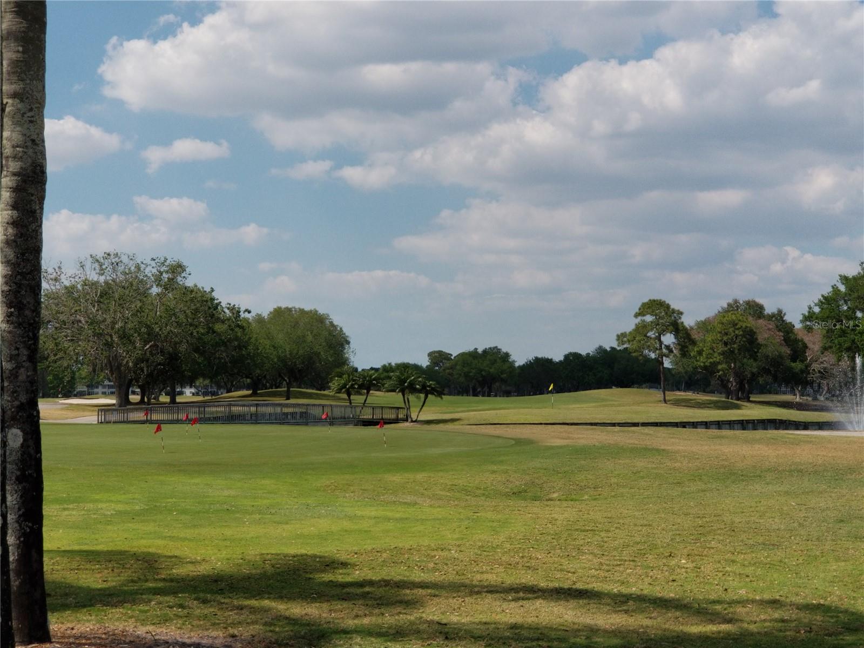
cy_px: 324
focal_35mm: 52
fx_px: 1298
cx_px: 432
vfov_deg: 28.0
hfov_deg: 36.8
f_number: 2.4
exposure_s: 1/1400
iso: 25
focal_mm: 6
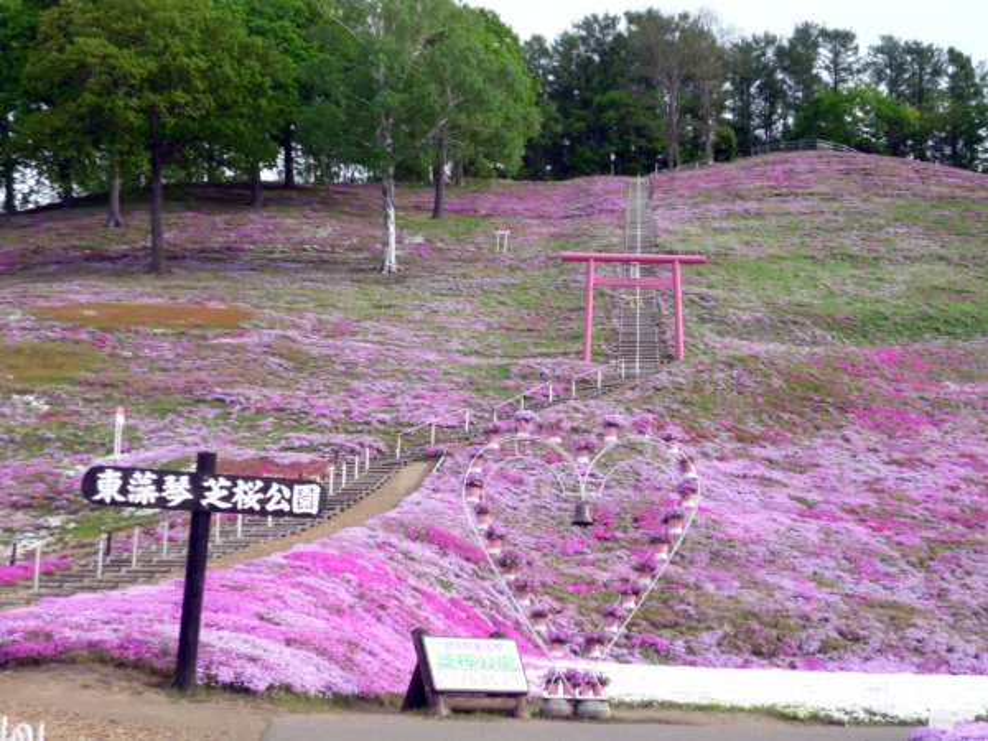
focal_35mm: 55
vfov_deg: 26.6
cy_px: 370
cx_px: 494
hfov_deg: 34.9
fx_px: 1570
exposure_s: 1/250
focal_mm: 9.1
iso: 100
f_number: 3.4
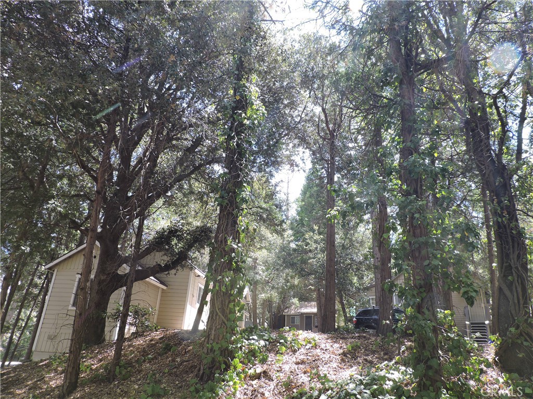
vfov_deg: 56.8
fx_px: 370
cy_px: 200
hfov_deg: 71.6
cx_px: 266
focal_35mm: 24
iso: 100
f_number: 3
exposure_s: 1/100
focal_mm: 4.3
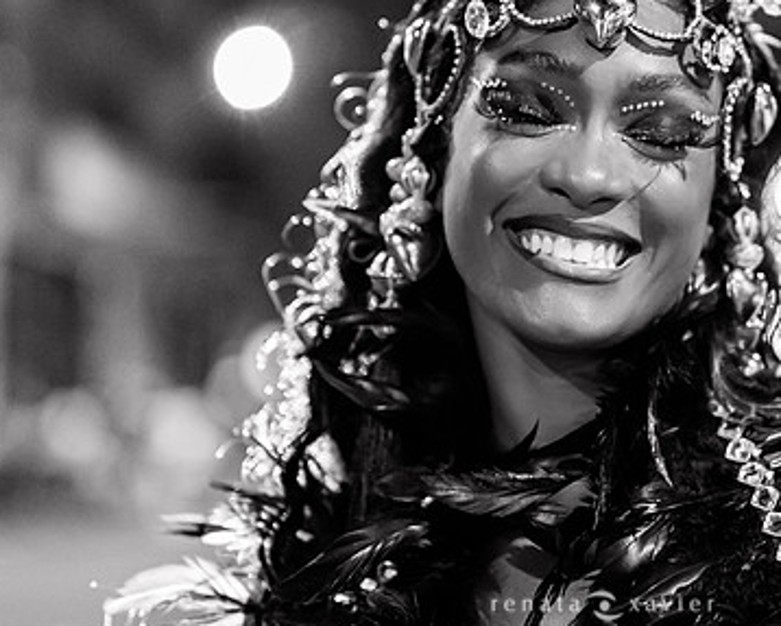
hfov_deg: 16.7
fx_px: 2637
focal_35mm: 114
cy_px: 221
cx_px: 600
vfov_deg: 13.5
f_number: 1.2
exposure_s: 1/320
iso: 2000
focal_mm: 50
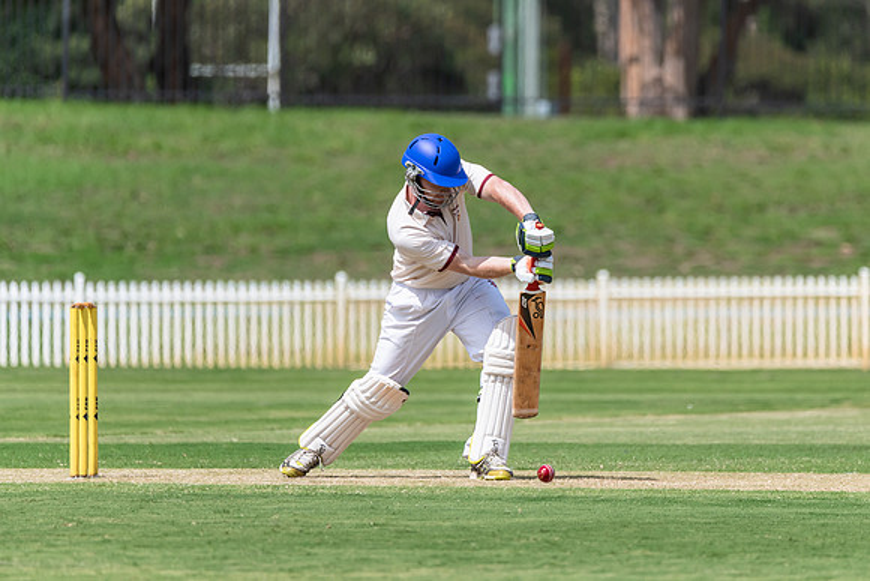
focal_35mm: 525
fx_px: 12687
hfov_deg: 3.9
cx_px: 496
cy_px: 250
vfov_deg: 2.6
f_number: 6.3
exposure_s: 1/3200
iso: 500
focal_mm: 460
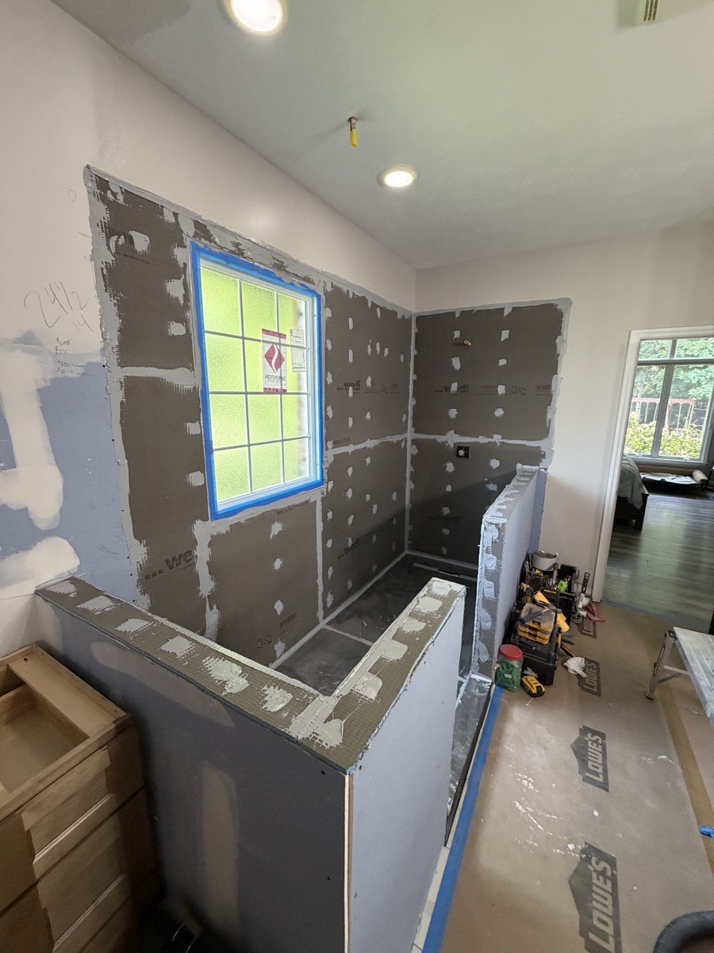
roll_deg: -1.7
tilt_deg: -13.7
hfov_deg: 85.7
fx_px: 385
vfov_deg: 102.1
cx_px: 357
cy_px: 476
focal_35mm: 14
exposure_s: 1/60
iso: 250
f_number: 2.2
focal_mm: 2.22
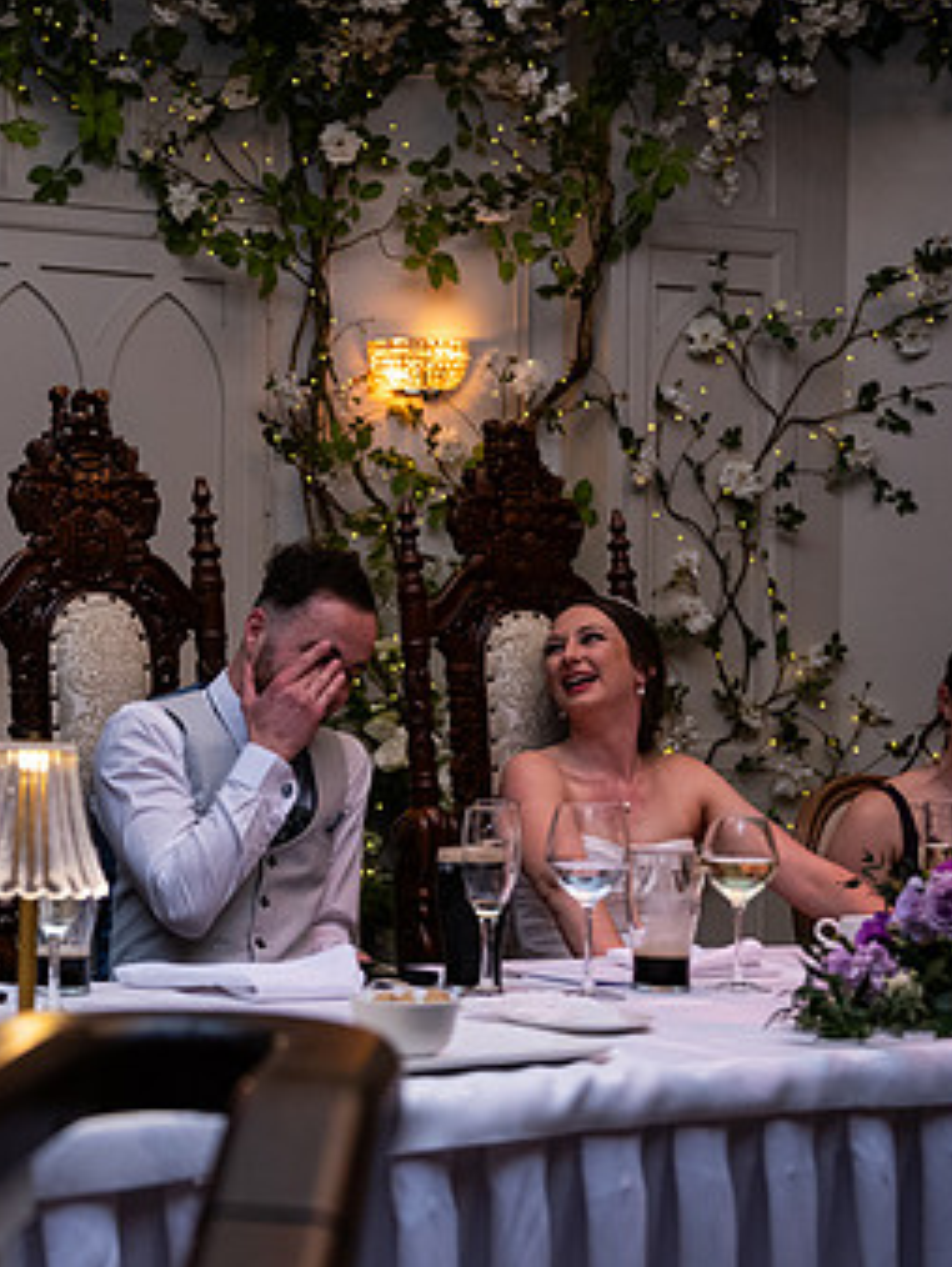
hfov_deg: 21.7
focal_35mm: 66
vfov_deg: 29.4
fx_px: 2417
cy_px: 688
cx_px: 56
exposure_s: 1/160
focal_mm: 40
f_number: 3.5
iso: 1000
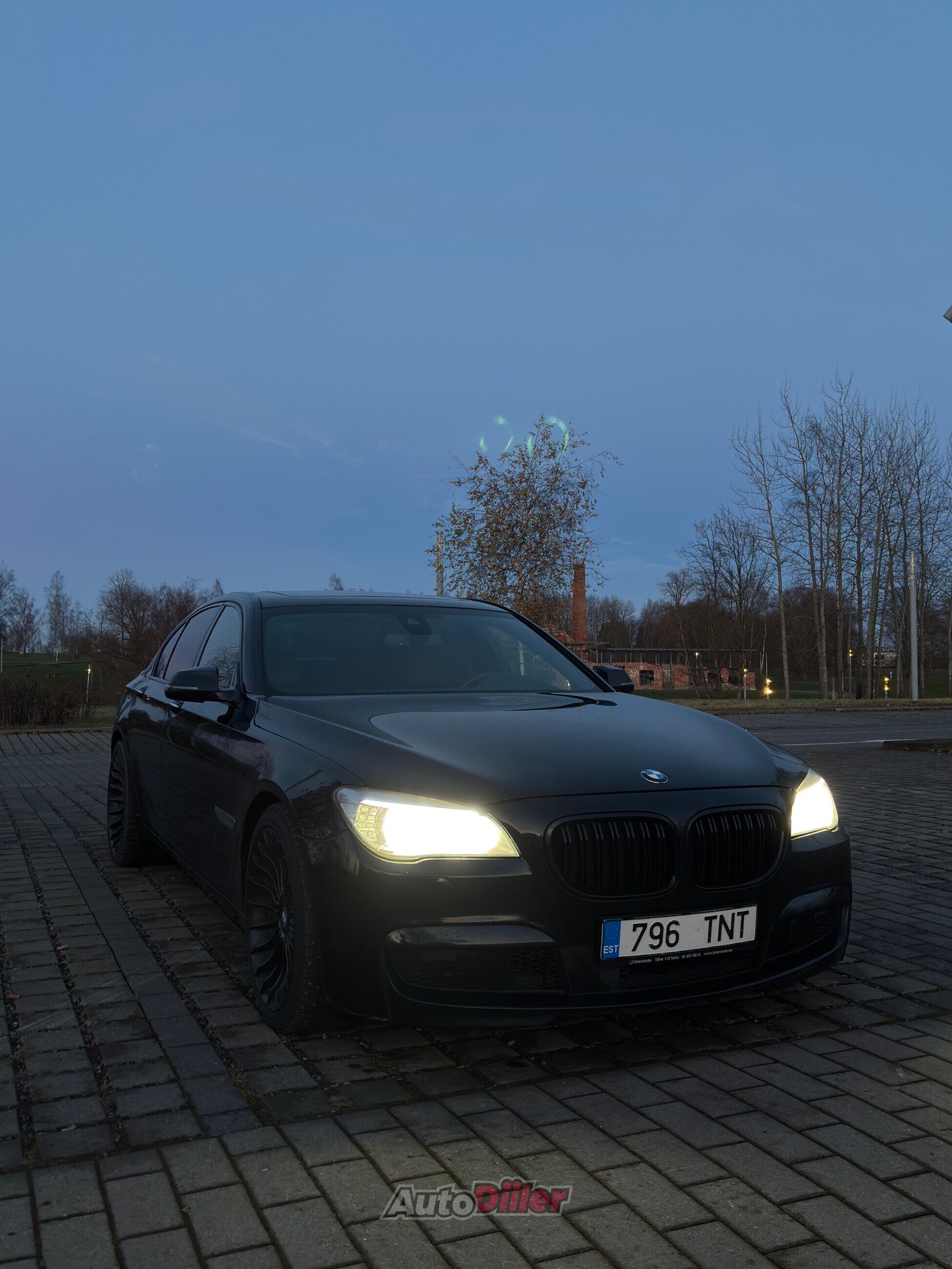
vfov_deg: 56.8
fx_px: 1173
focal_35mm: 32
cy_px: 634
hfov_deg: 44.2
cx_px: 476
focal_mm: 5.96
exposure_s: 1/36
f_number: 1.6
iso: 200
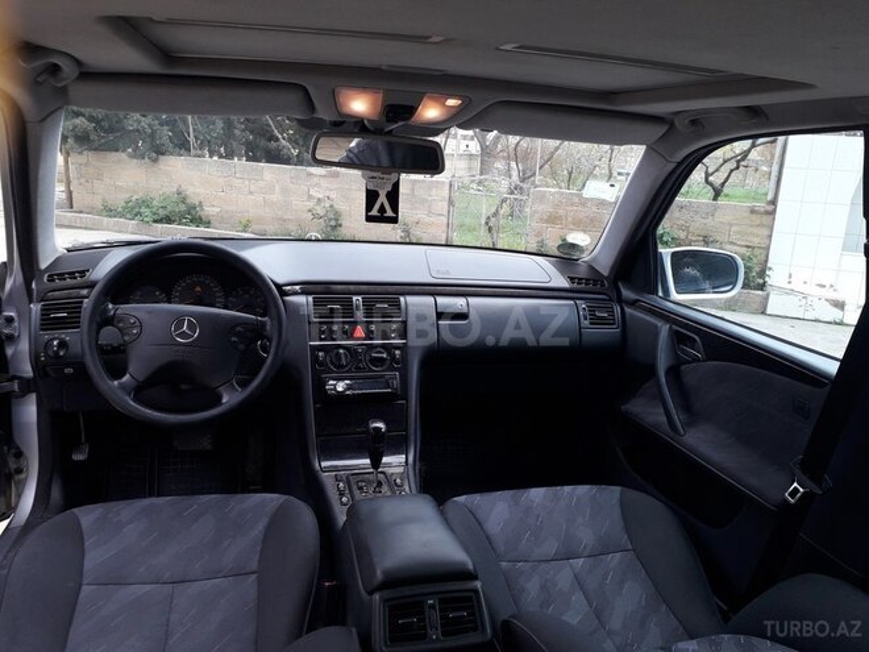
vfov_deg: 51.4
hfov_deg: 65.3
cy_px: 326
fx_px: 678
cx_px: 434
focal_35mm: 27
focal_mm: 3.6
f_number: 1.9
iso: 40
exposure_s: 1/275
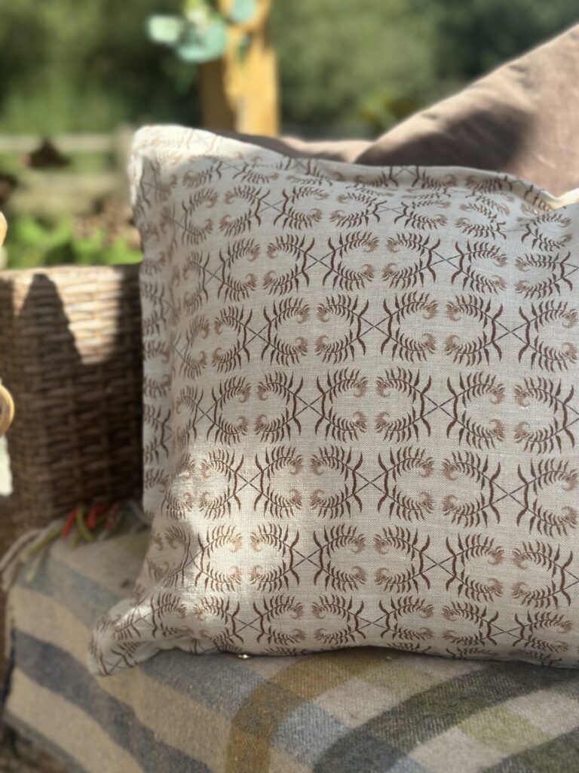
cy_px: 386
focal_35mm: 48
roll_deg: +2.3
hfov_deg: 30.3
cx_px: 290
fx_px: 1070
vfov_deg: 39.7
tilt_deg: -10.6
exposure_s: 1/2028
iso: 80
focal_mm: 6.86
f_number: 1.78
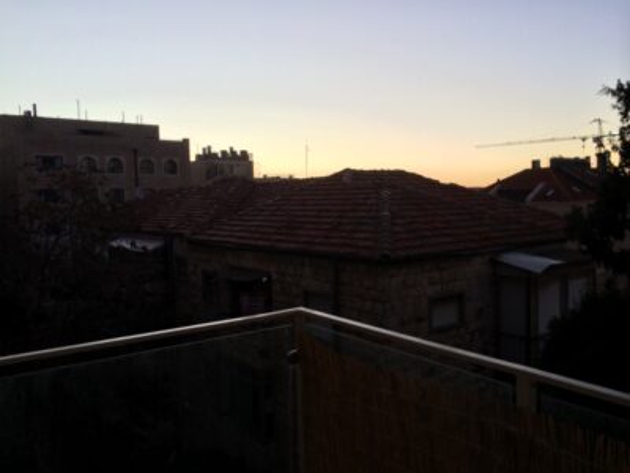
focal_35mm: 30
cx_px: 315
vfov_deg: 46.8
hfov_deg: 60.0
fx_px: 546
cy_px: 236
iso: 40
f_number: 2.2
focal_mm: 4.12
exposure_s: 1/40
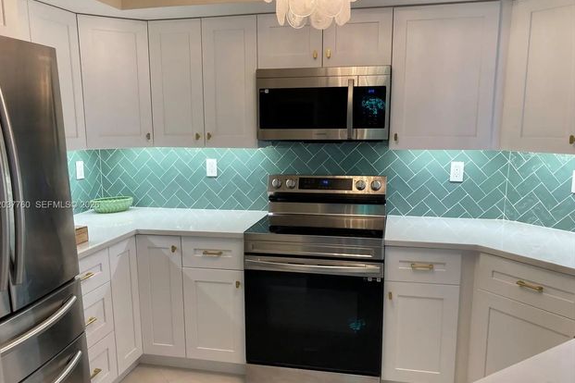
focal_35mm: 30
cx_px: 281
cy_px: 205
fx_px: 479
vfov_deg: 43.6
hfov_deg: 61.9
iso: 80
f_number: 1.8
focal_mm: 3.99
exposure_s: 1/120
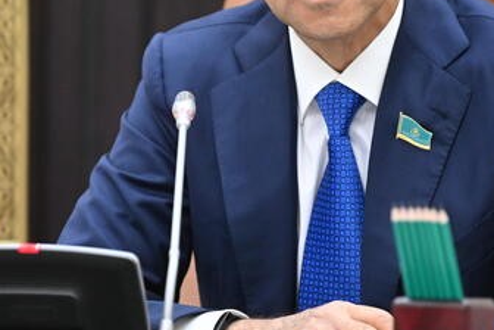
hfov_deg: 3.4
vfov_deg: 2.3
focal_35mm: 610
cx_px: 271
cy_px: 150
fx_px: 8370
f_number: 2.8
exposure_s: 1/200
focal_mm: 200
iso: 1600
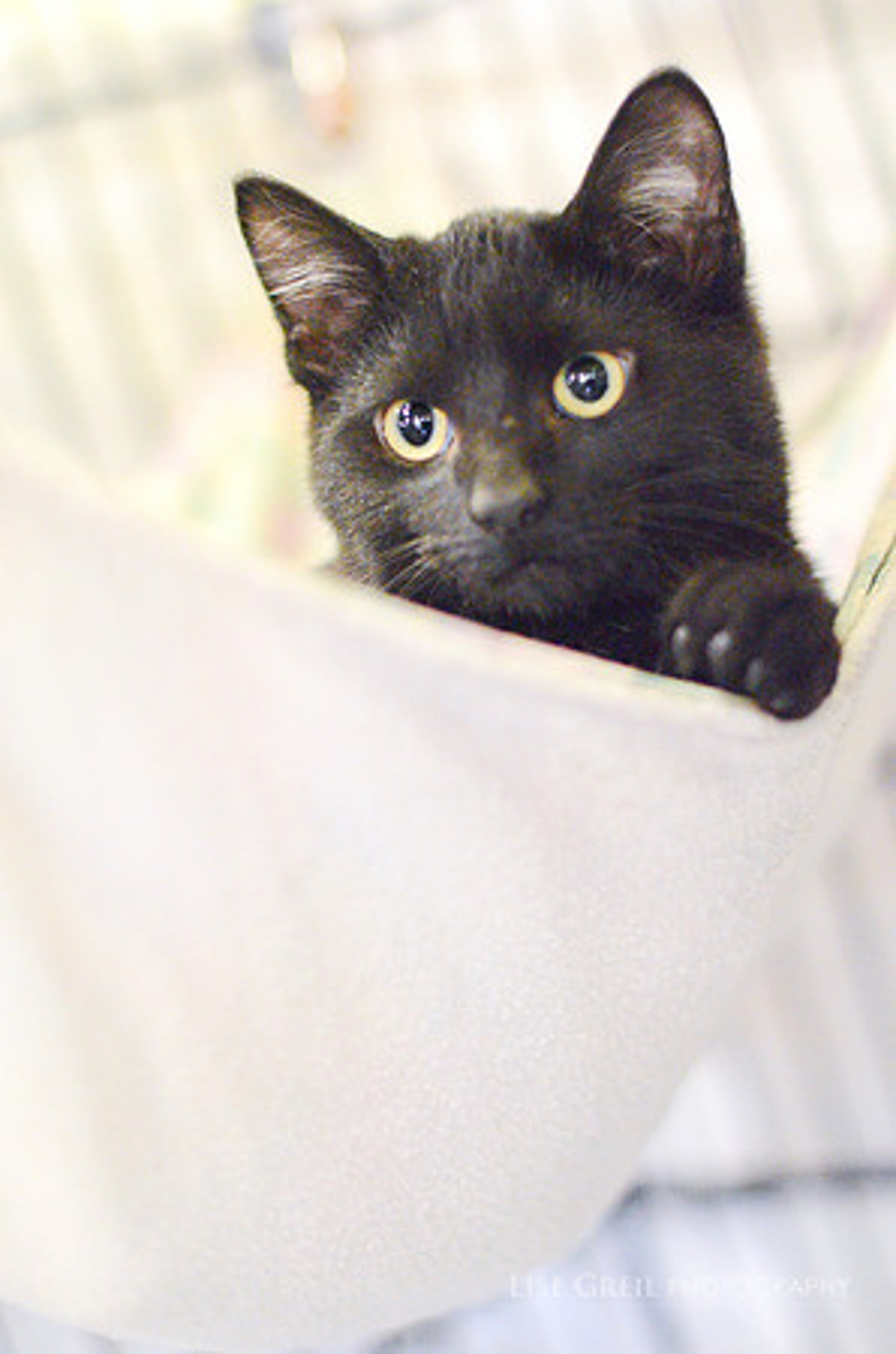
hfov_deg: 18.1
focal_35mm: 75
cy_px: 677
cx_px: 448
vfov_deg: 27.0
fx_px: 2813
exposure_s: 1/250
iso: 6400
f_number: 1.8
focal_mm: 50
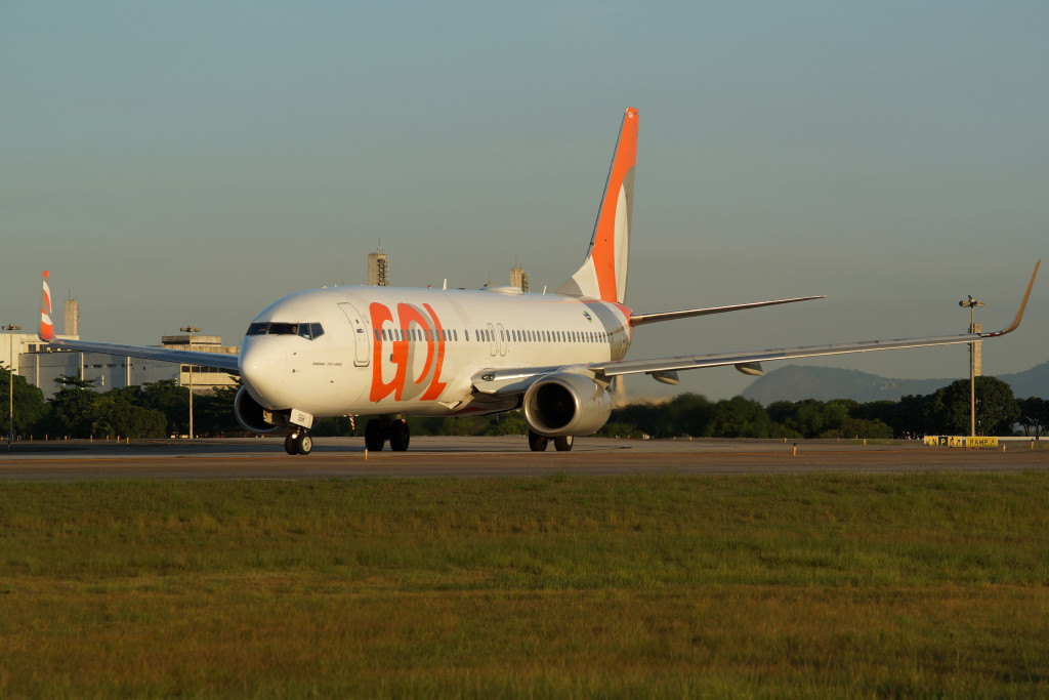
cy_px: 350
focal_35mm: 140
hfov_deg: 14.7
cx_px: 524
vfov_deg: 9.8
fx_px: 4080
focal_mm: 140
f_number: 8
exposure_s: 1/200
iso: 100
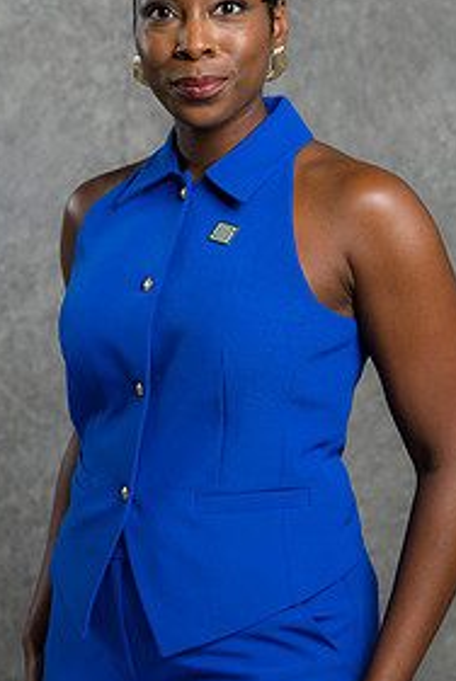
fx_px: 2577
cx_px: 255
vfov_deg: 15.1
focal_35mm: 136
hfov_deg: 10.1
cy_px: 334
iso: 125
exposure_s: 1/200
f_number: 5
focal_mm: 85
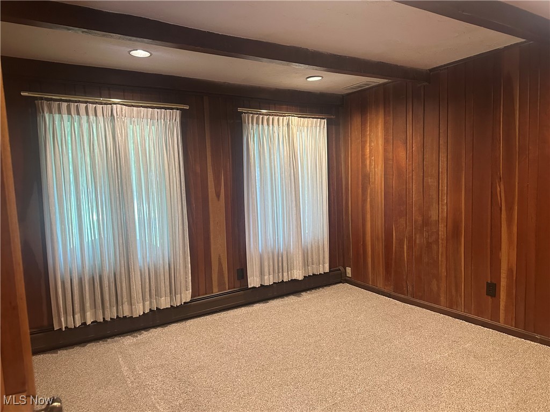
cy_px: 206
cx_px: 275
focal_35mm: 24
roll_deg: +2.1
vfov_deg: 56.8
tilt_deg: -3.8
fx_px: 381
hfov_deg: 71.6
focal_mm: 6.86
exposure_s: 1/60
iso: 500
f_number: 1.78
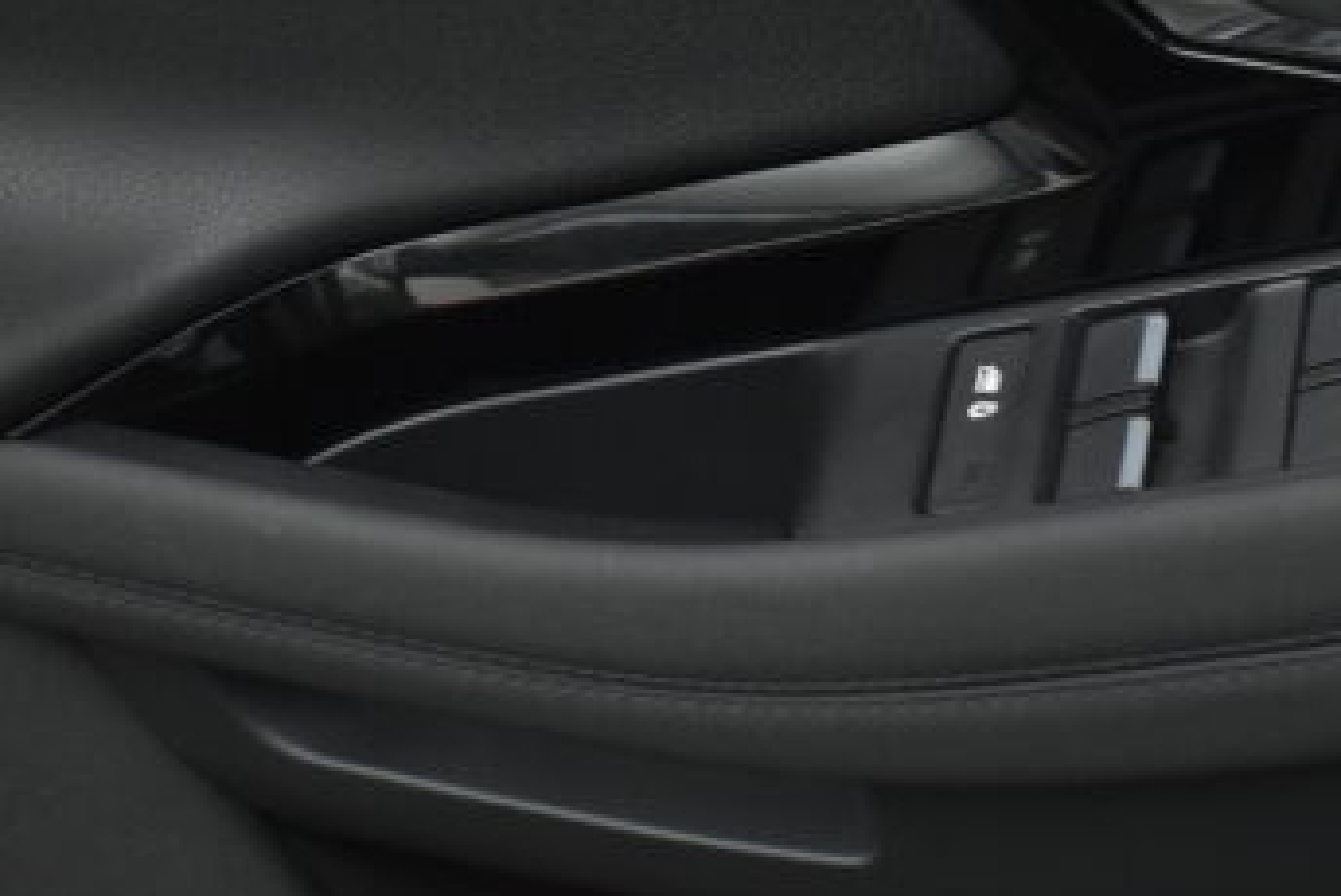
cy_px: 454
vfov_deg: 14.1
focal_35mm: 97
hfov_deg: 20.7
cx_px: 1123
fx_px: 3621
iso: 1600
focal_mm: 29
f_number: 4.2
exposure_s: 1/100
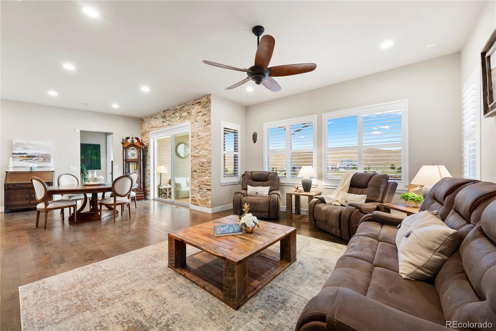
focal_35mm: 14
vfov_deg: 81.3
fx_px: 193
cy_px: 166
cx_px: 248
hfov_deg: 104.2
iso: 640
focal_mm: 14
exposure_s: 1/3
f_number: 8
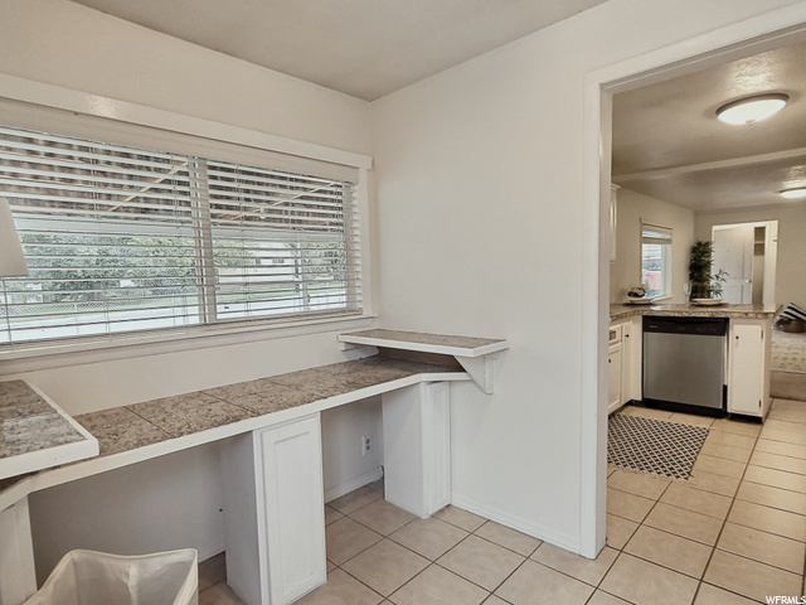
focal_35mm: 13
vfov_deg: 89.9
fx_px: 303
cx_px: 403
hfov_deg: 106.2
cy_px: 302
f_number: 2.2
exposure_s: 1/2
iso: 800
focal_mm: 2.2
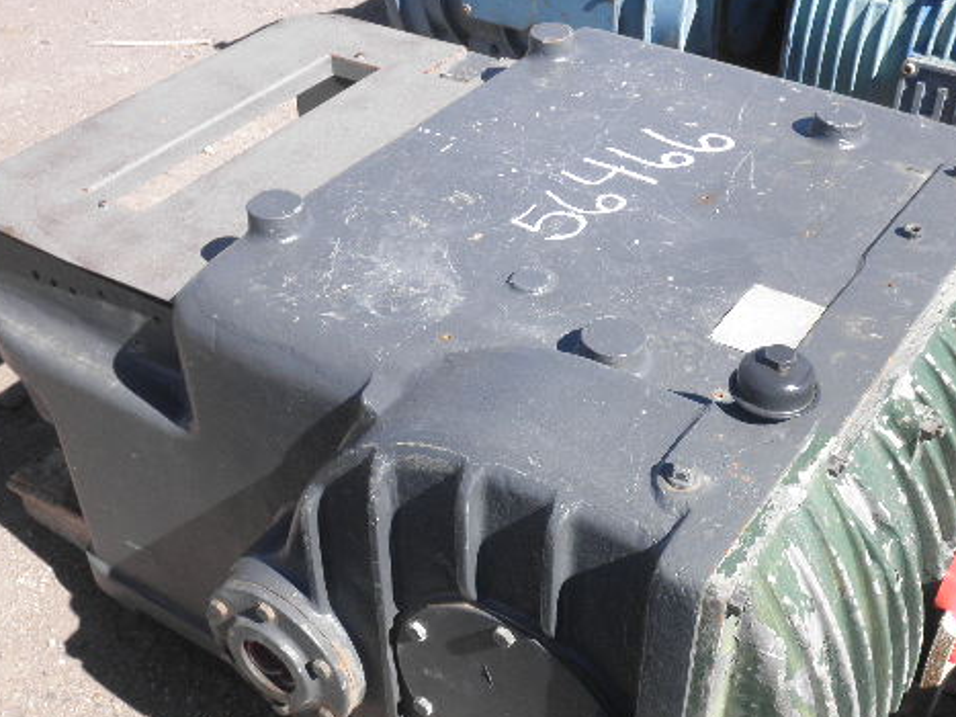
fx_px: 1325
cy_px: 451
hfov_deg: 39.6
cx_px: 528
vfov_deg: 30.1
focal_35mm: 48
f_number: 9.1
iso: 64
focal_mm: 6.1
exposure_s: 1/60
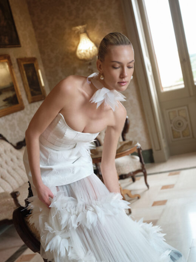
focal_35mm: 54
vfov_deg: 35.2
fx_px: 408
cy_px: 177
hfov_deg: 27.0
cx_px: 109
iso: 1000
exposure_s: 1/125
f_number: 4
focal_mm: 47.3
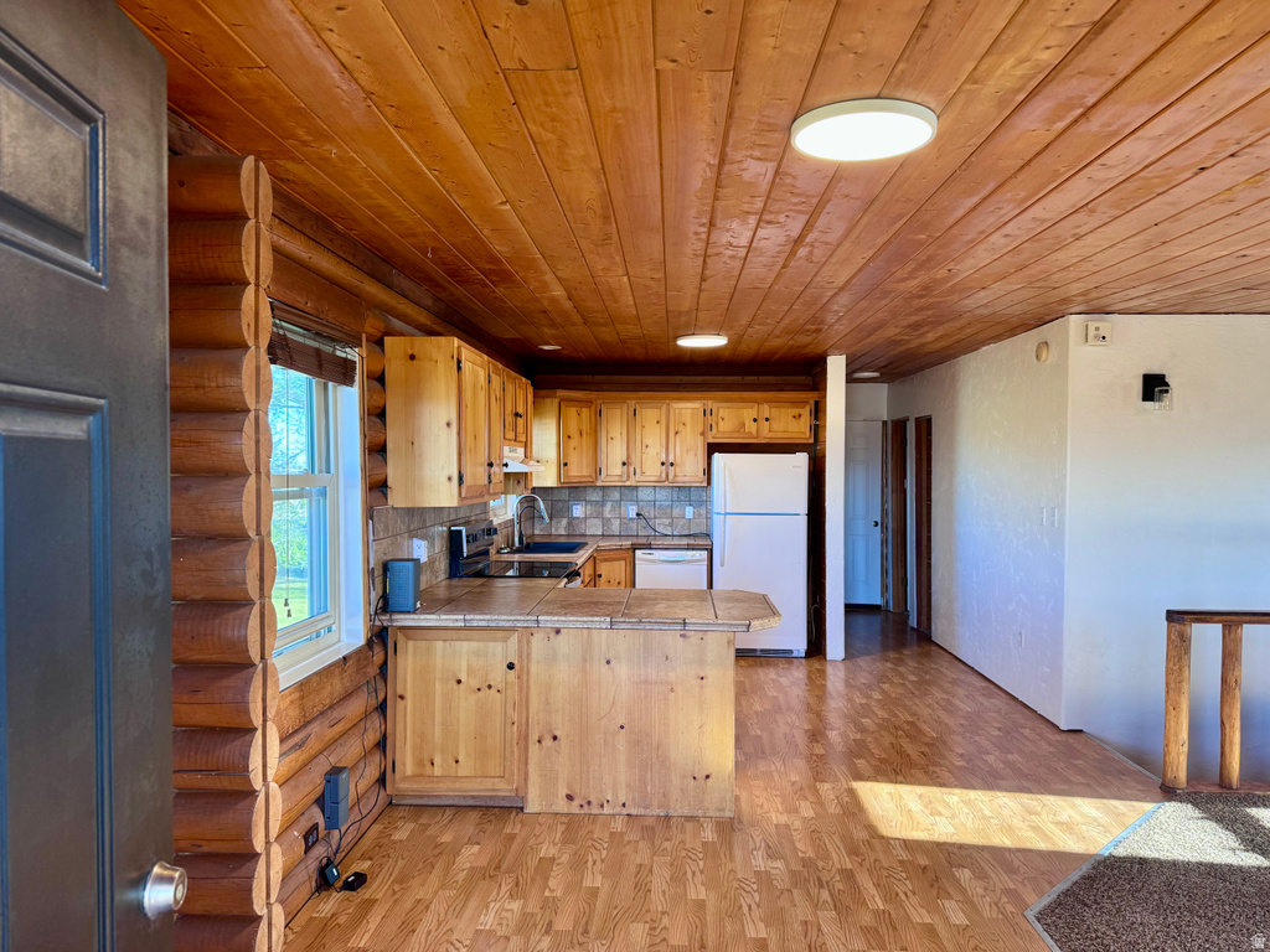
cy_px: 476
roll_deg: -0.6
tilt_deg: -1.6
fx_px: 881
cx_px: 635
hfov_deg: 71.6
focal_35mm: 24
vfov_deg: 56.8
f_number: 1.78
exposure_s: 1/60
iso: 125
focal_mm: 6.76
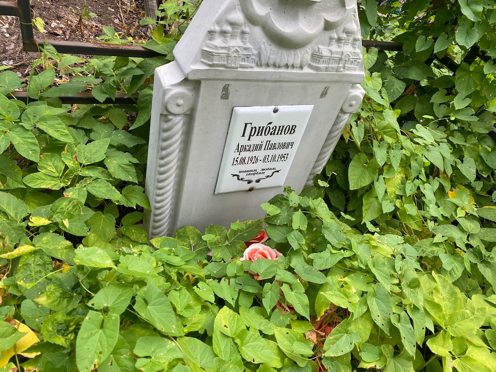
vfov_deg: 53.1
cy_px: 186
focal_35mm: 26
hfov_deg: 67.3
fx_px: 373
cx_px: 248
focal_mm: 4.25
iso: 32
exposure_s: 1/163
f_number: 1.8
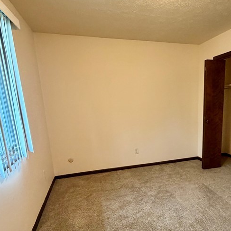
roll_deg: +1.5
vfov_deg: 60.1
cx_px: 155
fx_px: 196
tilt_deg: -11.7
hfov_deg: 59.5
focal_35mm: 26
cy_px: 146
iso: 400
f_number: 2.2
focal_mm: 2.22
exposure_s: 1/60
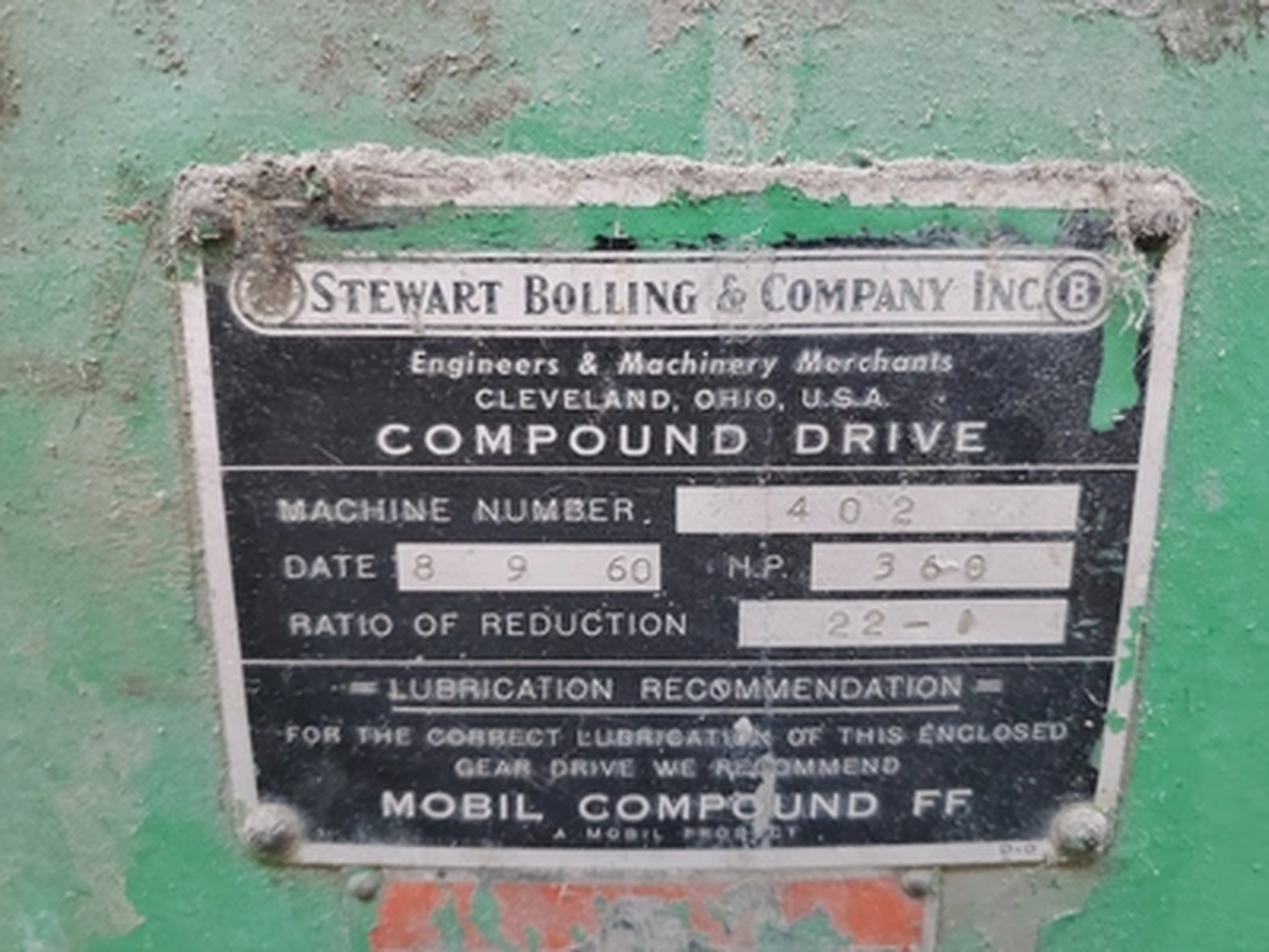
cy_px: 476
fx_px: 953
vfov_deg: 53.1
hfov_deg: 67.3
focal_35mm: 26
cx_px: 634
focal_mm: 4.3
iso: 640
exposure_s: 1/33
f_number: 1.5
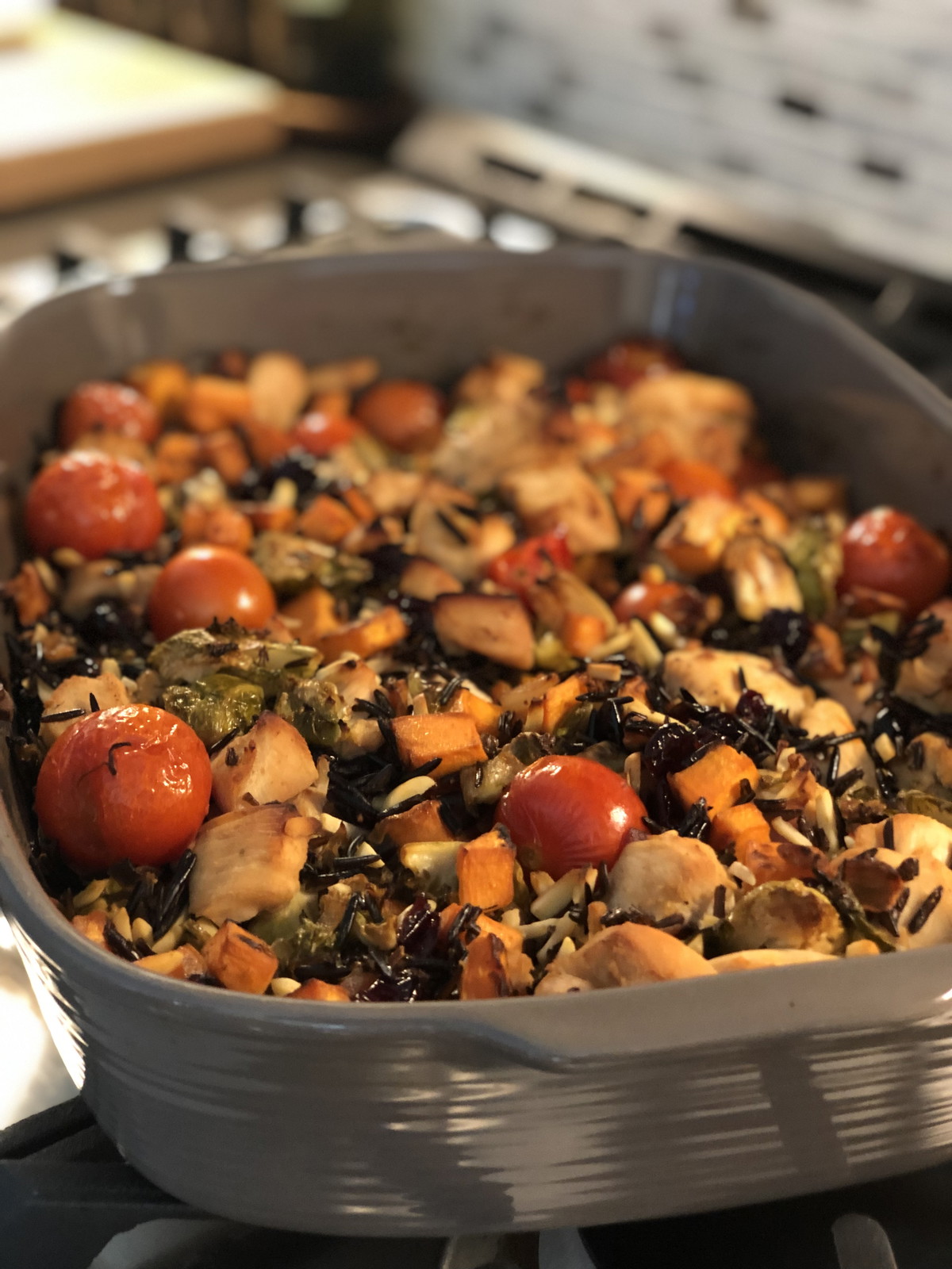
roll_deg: -1.9
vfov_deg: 36.8
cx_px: 476
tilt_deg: -29.3
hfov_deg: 28.0
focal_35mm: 52
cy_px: 634
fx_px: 1907
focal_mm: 6
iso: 160
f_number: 2.4
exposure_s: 1/15
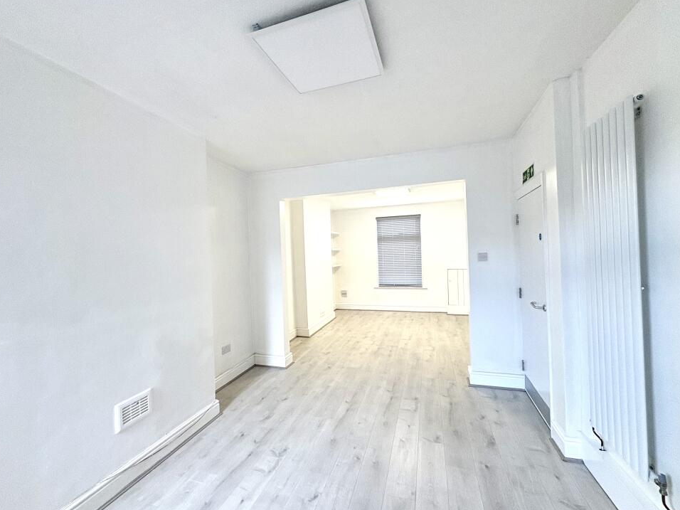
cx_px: 331
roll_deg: +2.0
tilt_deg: +0.3
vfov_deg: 81.7
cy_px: 255
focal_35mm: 15
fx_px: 295
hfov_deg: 98.1
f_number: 2.2
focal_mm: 2.22
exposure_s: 1/99
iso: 125
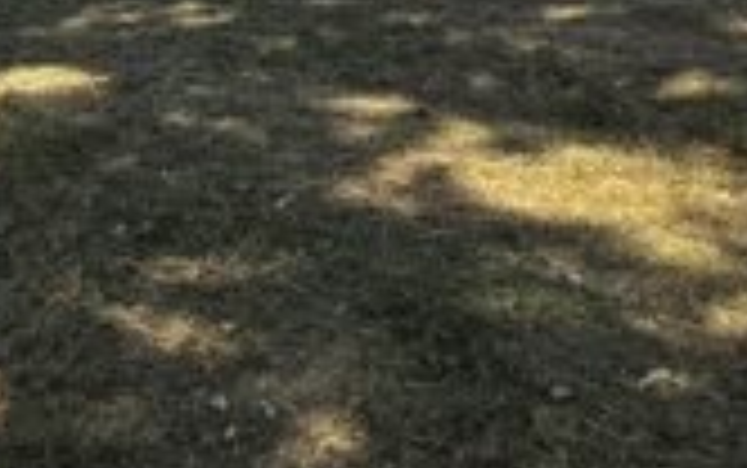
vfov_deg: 14.2
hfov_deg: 22.8
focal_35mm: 83
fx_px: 1691
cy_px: -340
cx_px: -162
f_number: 1.6
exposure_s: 1/2137
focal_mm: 5.1
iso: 50
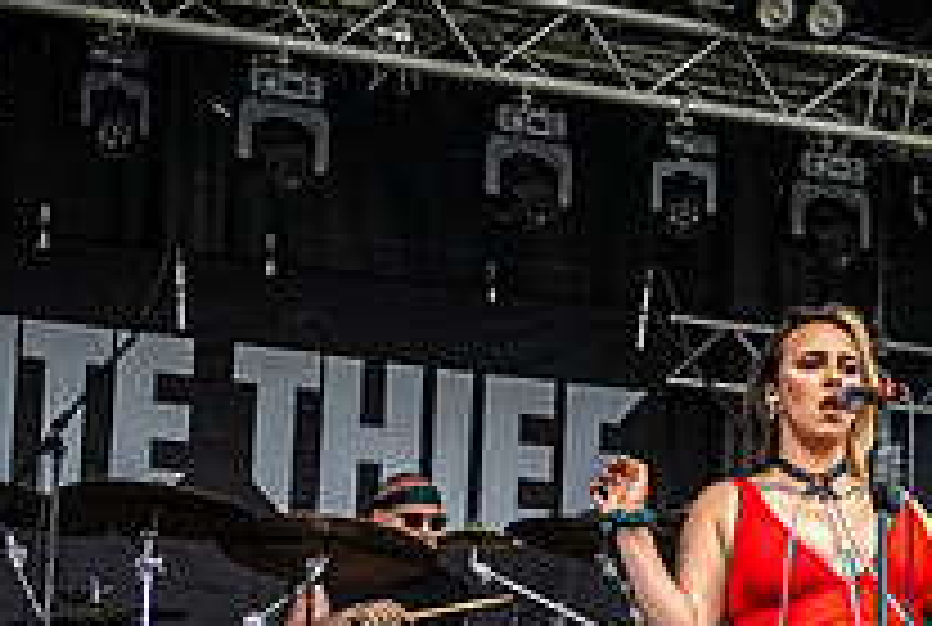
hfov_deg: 17.8
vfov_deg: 12.1
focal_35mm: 113
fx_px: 2932
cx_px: 850
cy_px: 583
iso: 800
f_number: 4
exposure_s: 1/1250
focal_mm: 18
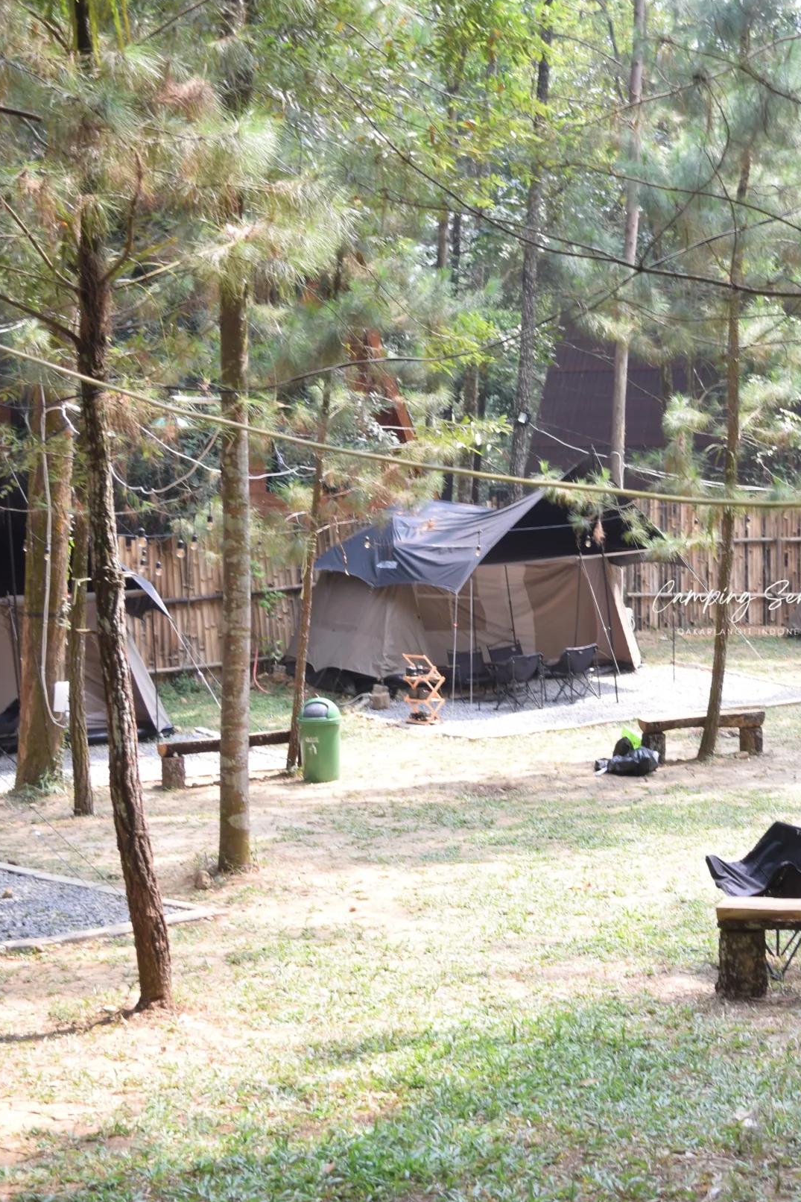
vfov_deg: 36.4
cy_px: 611
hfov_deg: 23.9
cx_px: 747
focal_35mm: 55
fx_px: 1828
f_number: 4.5
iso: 100
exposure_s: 1/60
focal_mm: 23
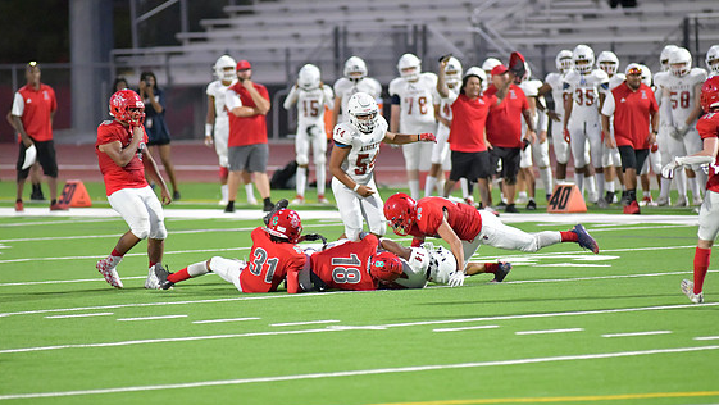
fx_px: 6198
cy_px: 227
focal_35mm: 325
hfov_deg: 6.6
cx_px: 363
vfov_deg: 3.7
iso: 10000
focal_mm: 300
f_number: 3.5
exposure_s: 1/1250
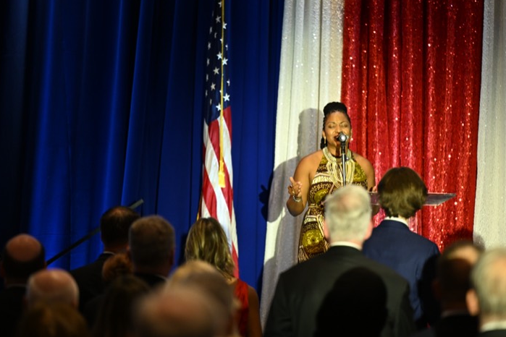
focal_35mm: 229
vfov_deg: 6.0
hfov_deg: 9.0
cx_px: 279
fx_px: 3218
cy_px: 150
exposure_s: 1/100
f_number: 2.8
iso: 1600
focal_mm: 200
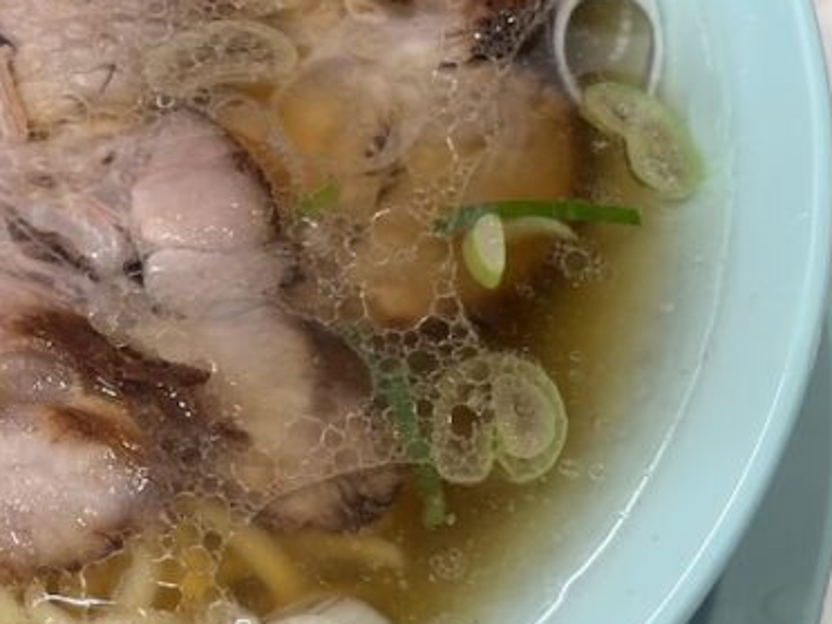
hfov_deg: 13.5
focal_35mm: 143
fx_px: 3437
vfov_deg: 10.4
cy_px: 190
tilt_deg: -55.5
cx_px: -145
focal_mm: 5.96
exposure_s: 1/50
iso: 32
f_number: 1.6
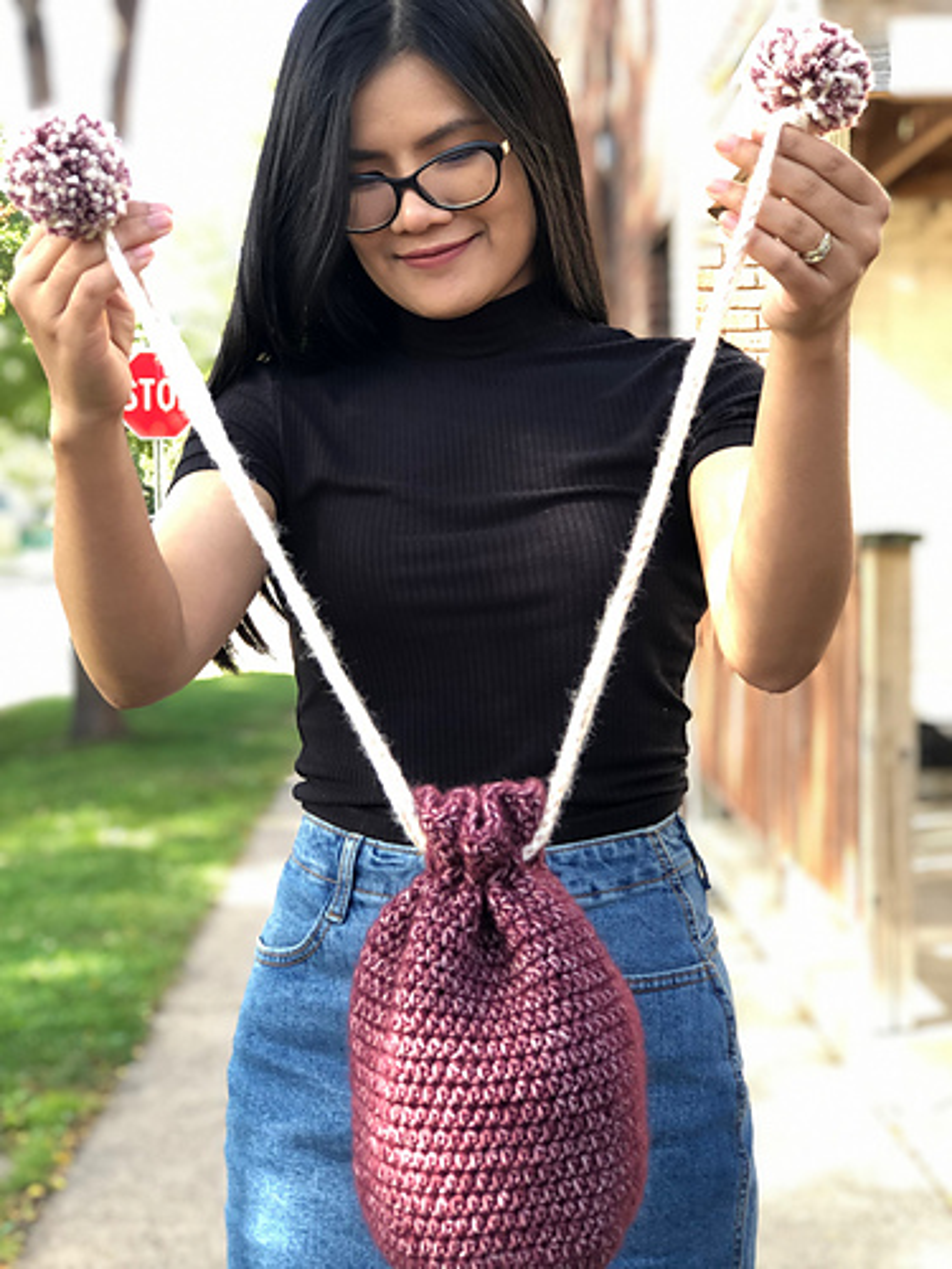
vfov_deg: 33.8
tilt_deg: -2.7
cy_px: 634
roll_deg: +2.1
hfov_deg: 25.7
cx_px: 476
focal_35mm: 57
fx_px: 2090
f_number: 2.8
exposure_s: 1/30
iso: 32
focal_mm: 6.6
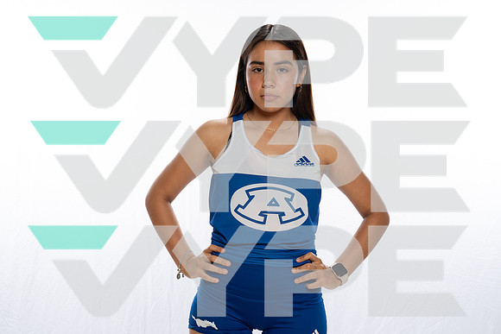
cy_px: 167
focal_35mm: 60
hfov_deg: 33.4
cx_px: 250
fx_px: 835
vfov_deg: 22.6
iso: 1250
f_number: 11
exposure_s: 1/250
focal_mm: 60
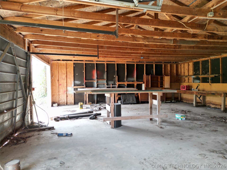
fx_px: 157
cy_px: 85
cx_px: 114
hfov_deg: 71.6
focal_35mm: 24
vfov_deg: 56.8
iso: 110
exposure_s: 1/50
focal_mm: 6.72
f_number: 1.7
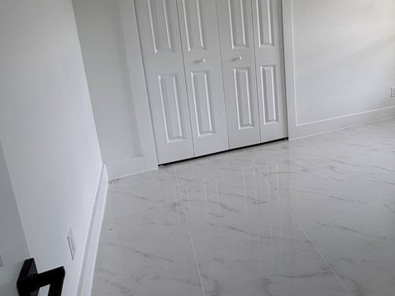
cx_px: 378
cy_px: 84
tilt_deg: -14.0
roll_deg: -0.7
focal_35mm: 30
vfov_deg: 45.6
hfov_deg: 50.7
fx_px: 342
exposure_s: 1/121
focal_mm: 2.22
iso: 80
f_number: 2.2
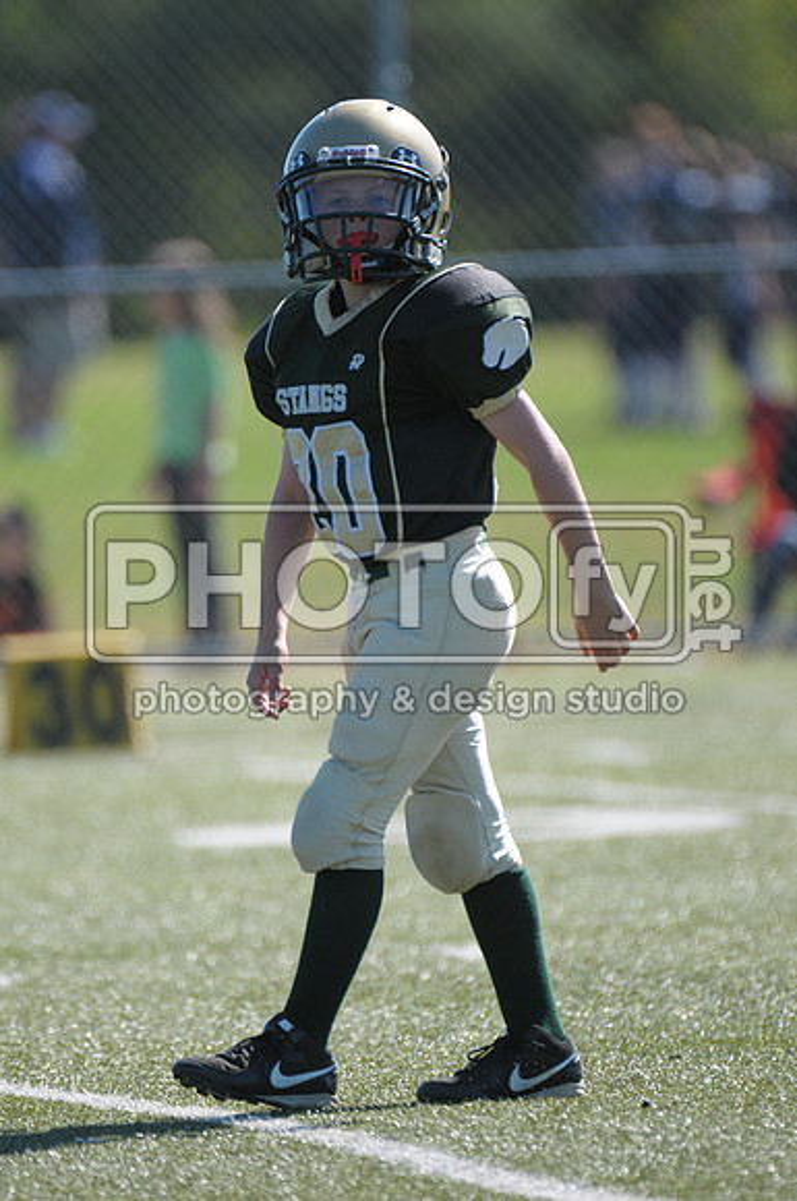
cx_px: 398
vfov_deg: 3.4
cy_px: 600
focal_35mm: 600
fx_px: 19983
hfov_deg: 2.3
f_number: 4
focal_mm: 400
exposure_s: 1/2500
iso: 640
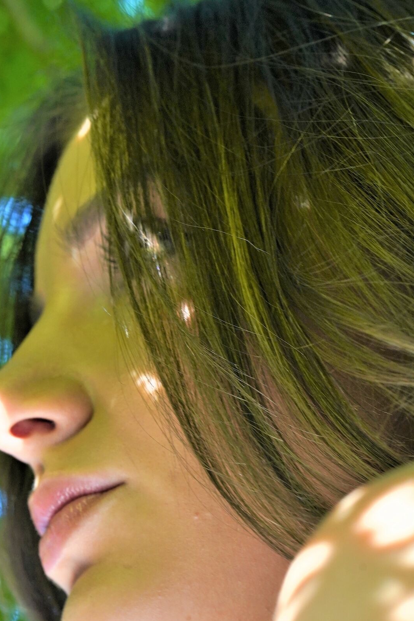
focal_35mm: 136
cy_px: 363
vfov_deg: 15.1
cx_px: 180
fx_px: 2345
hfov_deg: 10.1
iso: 1000
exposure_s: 1/80
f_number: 8
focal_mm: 90
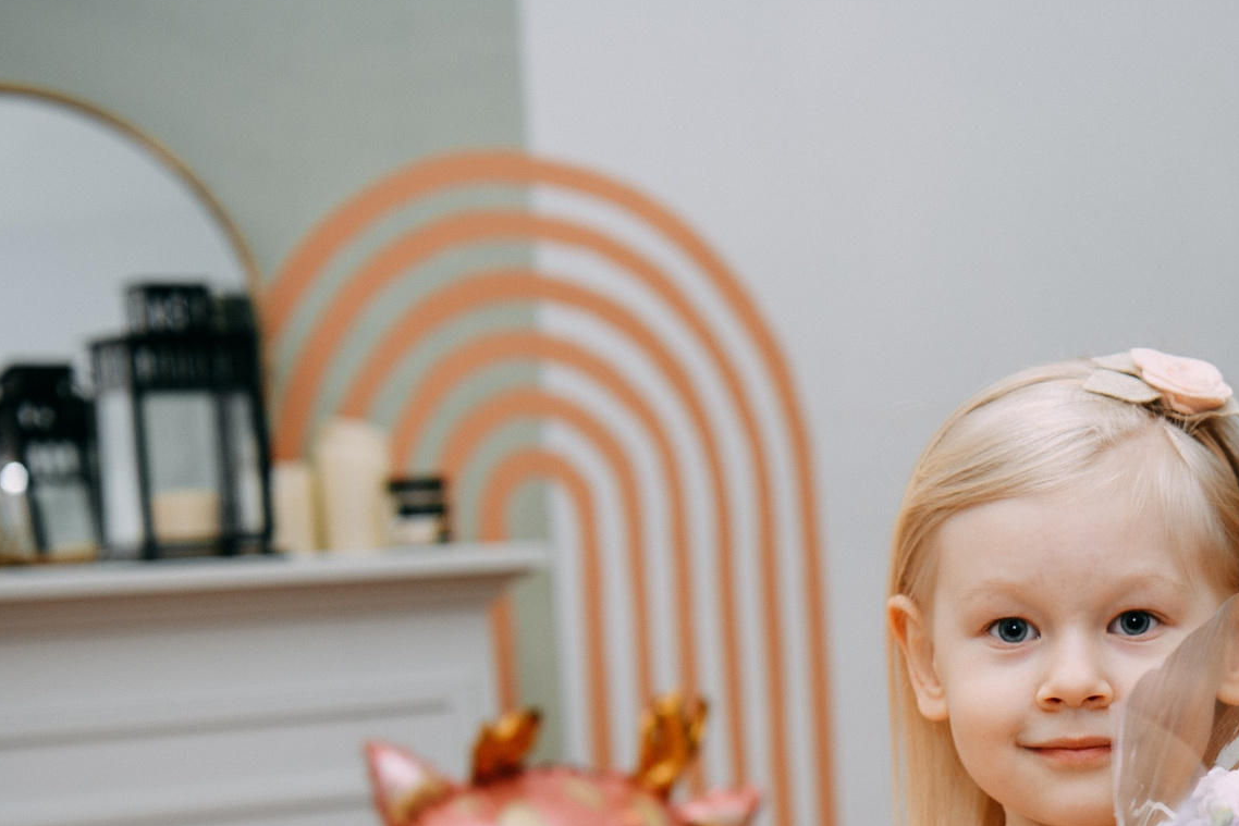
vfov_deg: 14.9
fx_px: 3098
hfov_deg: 22.0
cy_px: 886
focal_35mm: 90
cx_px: 1146
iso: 160
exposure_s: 1/200
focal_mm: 40
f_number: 3.5
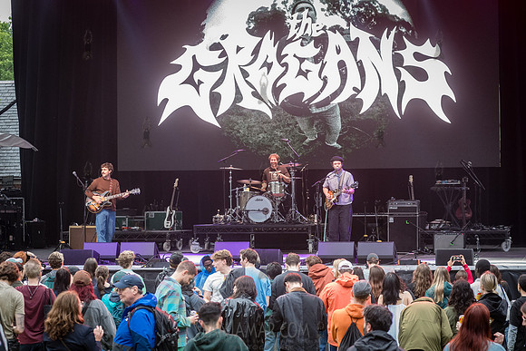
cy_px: 194
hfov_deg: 19.9
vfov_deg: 13.4
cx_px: 253
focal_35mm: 102
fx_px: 1496
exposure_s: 1/320
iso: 3200
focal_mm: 92
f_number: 4.5
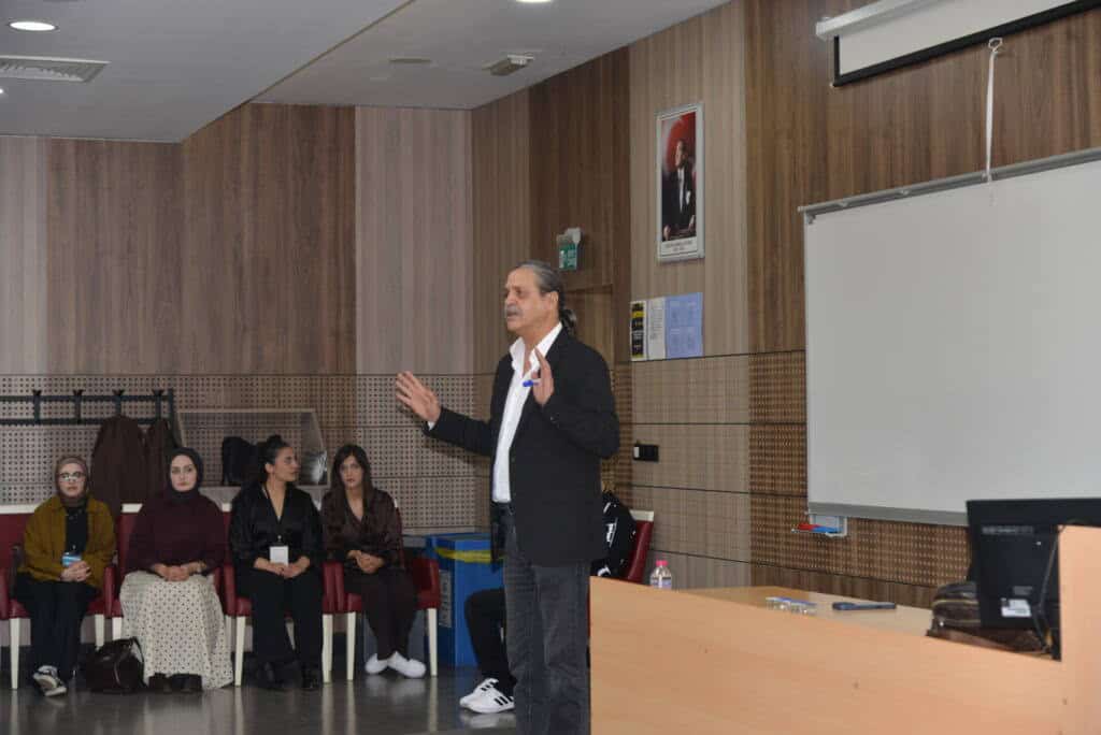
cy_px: 368
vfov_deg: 19.5
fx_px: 2142
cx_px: 550
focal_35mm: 70
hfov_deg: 28.8
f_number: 4
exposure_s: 1/60
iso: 800
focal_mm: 70
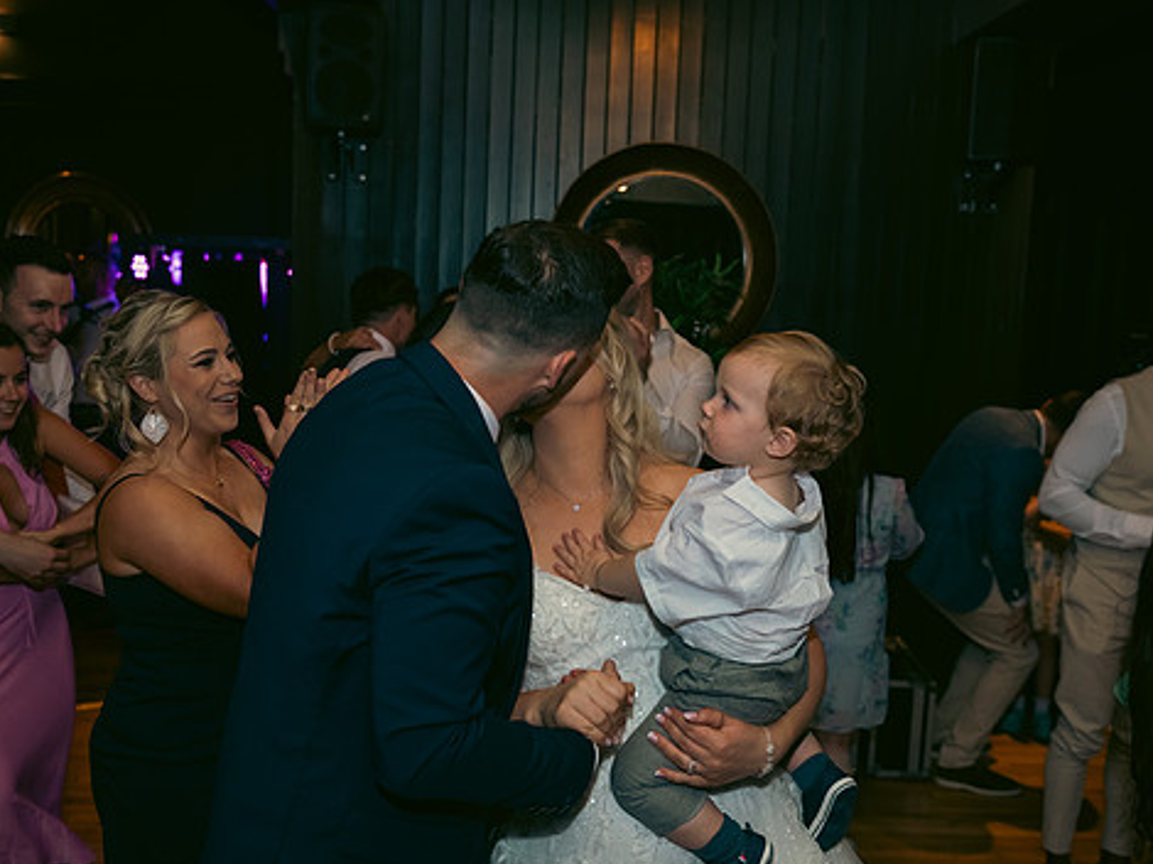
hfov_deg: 49.0
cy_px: 453
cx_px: 611
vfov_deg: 37.7
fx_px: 1265
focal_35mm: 38
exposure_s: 1/160
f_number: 3.5
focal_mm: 32
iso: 640
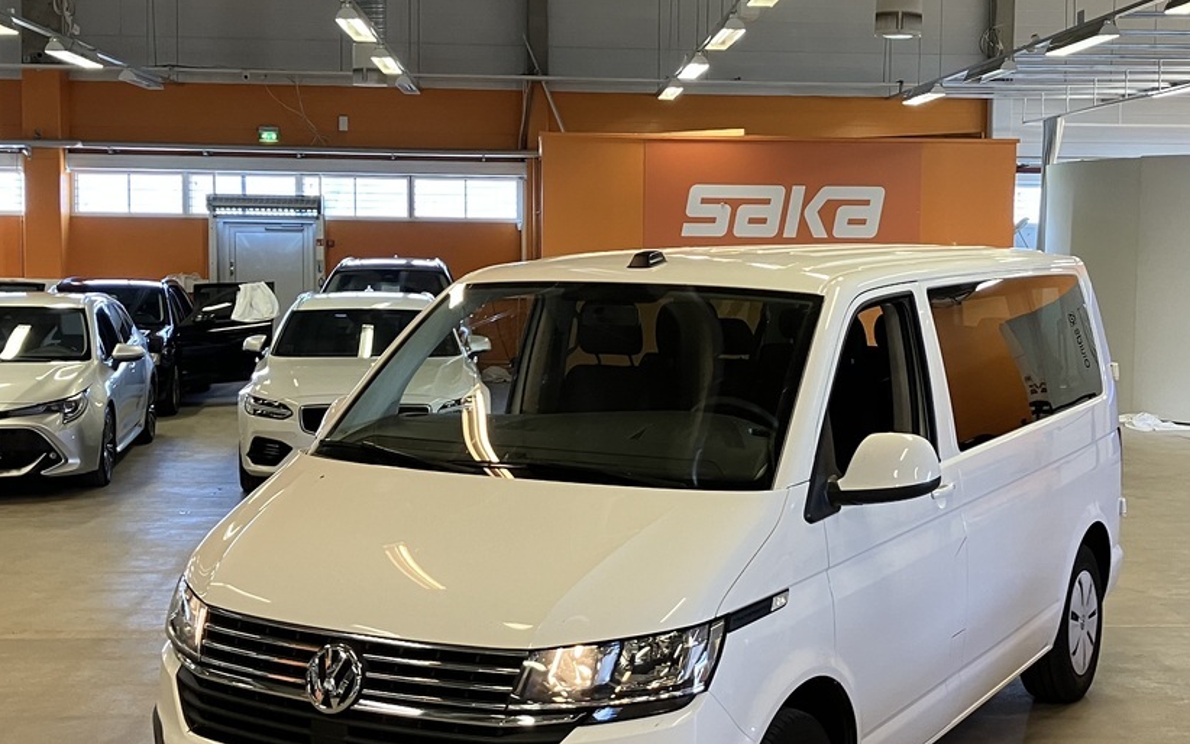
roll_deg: -1.3
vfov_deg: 24.9
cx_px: 680
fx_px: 1687
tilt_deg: -5.6
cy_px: 347
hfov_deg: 38.8
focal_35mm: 52
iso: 80
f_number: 1.8
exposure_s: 1/50
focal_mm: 3.99
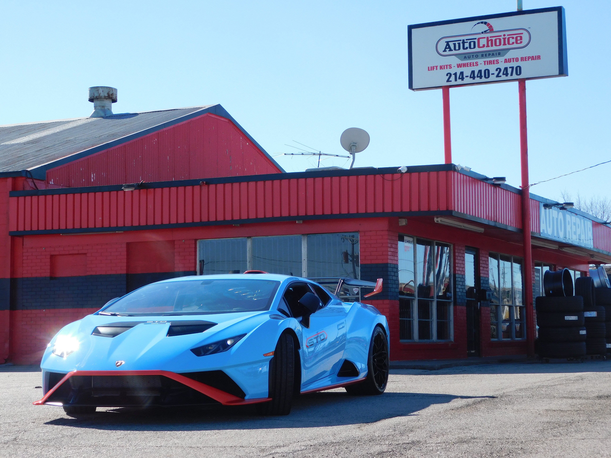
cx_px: 306
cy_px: 229
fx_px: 1253
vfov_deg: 20.7
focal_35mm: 71
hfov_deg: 27.4
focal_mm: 12.6
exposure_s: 1/640
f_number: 4.3
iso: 125
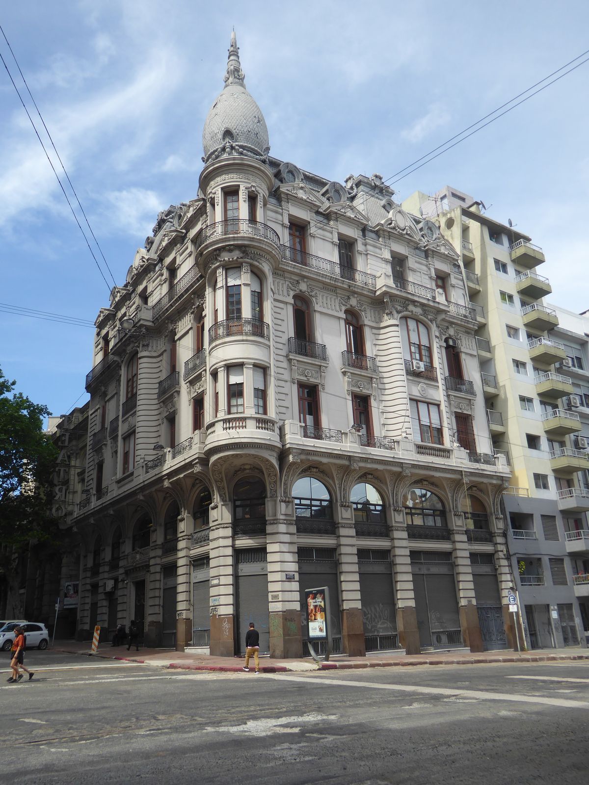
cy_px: 392
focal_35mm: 29
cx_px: 294
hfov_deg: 48.2
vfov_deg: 61.7
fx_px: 658
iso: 80
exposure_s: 1/500
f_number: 3.5
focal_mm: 5
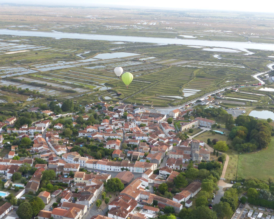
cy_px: 110
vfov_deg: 32.1
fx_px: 381
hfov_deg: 39.5
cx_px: 138
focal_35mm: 47
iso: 125
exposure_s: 1/250
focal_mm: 7.8
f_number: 4
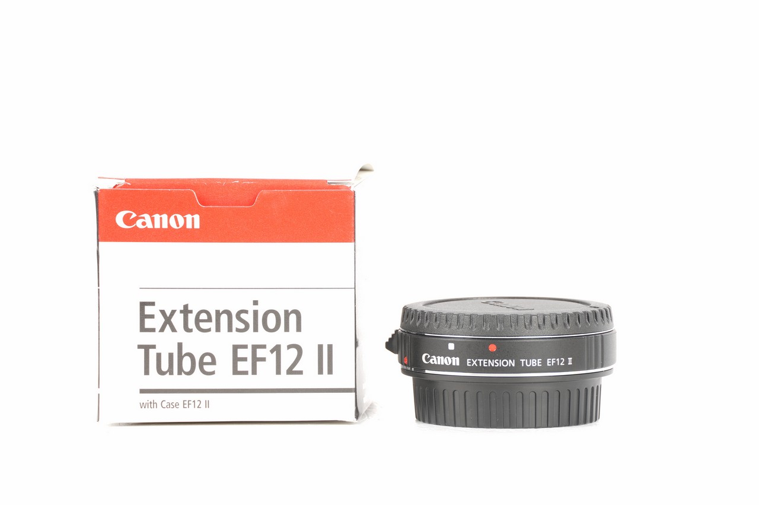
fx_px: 5835
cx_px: 380
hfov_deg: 7.4
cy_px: 252
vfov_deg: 5.0
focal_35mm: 277
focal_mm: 277
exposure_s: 1/80
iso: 80
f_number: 14
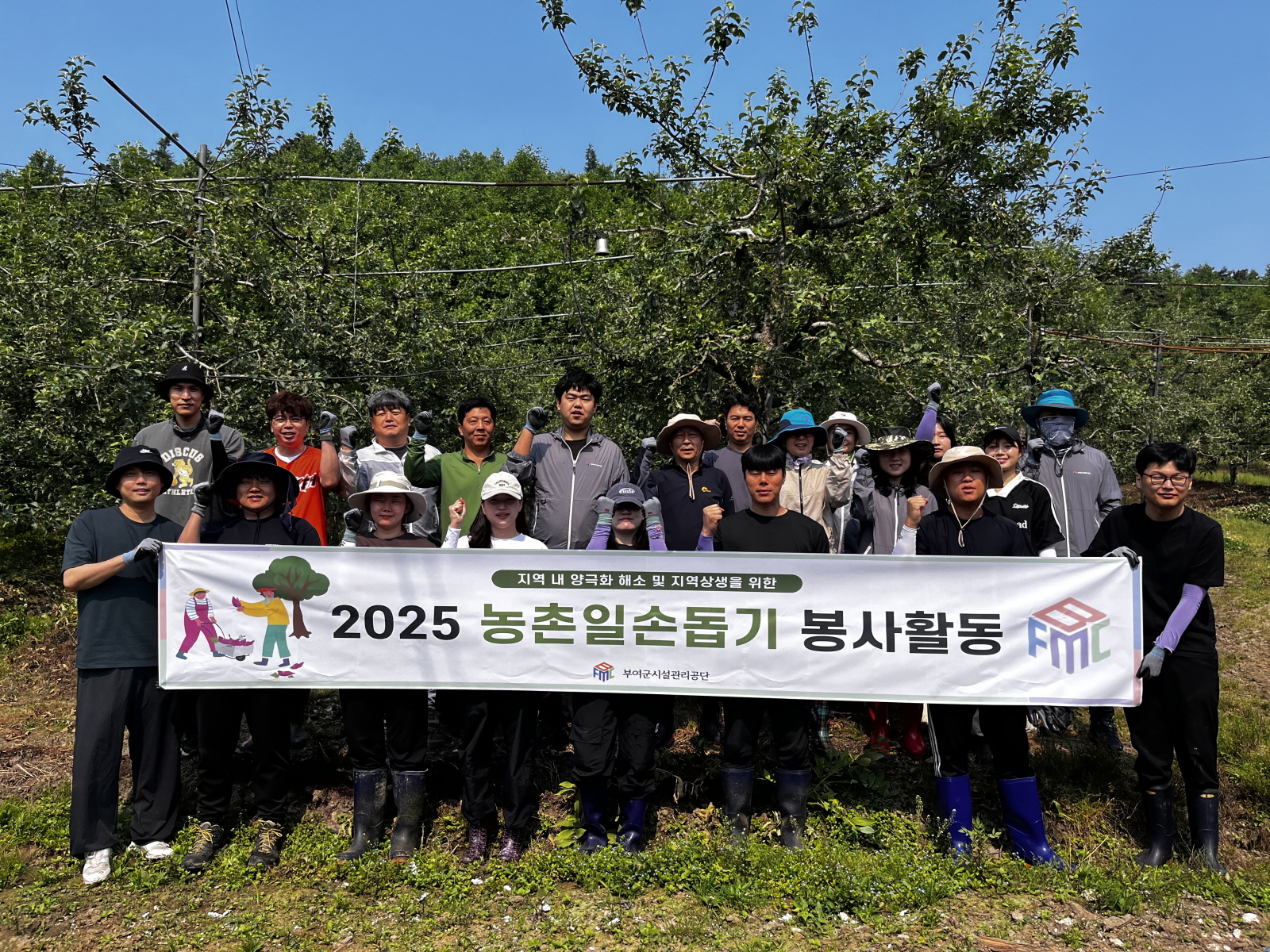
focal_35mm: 26
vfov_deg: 53.1
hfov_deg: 67.3
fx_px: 954
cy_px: 476
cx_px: 635
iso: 50
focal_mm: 5.1
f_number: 1.6
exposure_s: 1/2688
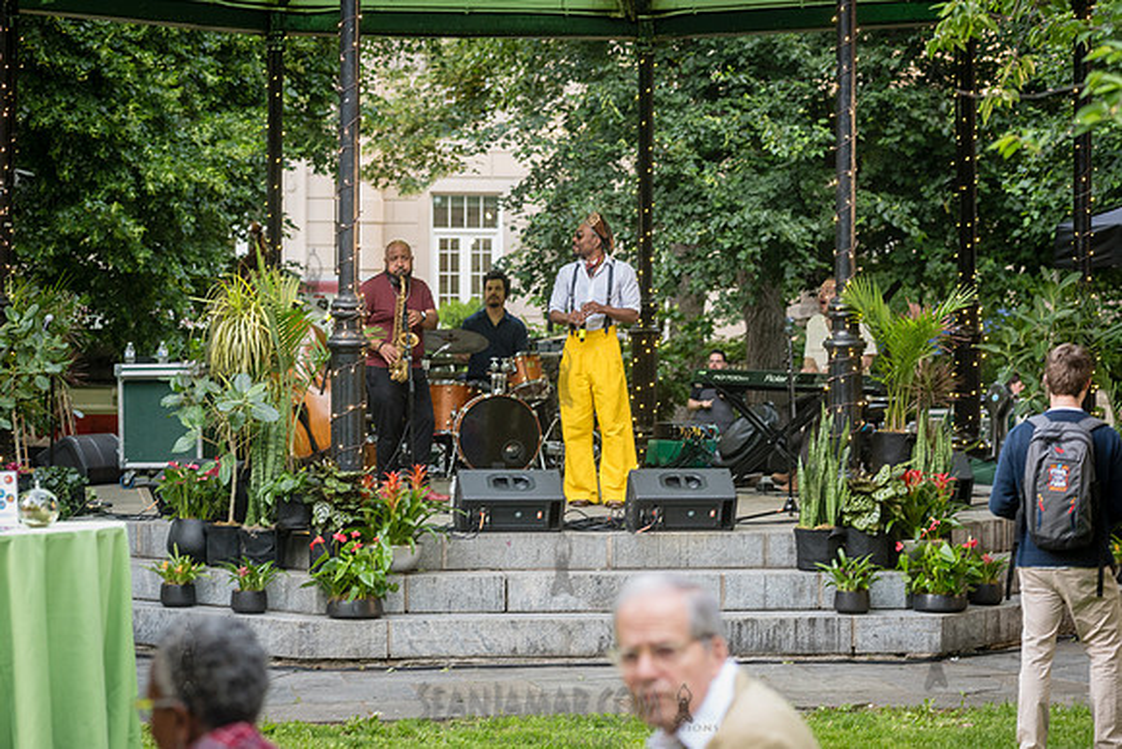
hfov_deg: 18.3
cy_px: 375
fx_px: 3483
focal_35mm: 112
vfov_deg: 12.3
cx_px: 541
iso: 1000
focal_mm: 105
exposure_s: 1/125
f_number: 5
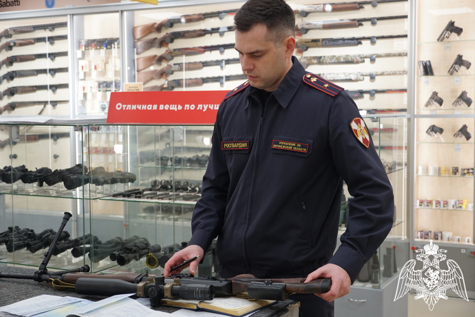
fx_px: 712
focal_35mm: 54
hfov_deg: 36.9
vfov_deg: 25.1
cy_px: 158
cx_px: 238
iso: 640
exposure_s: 1/60
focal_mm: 36
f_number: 4.5
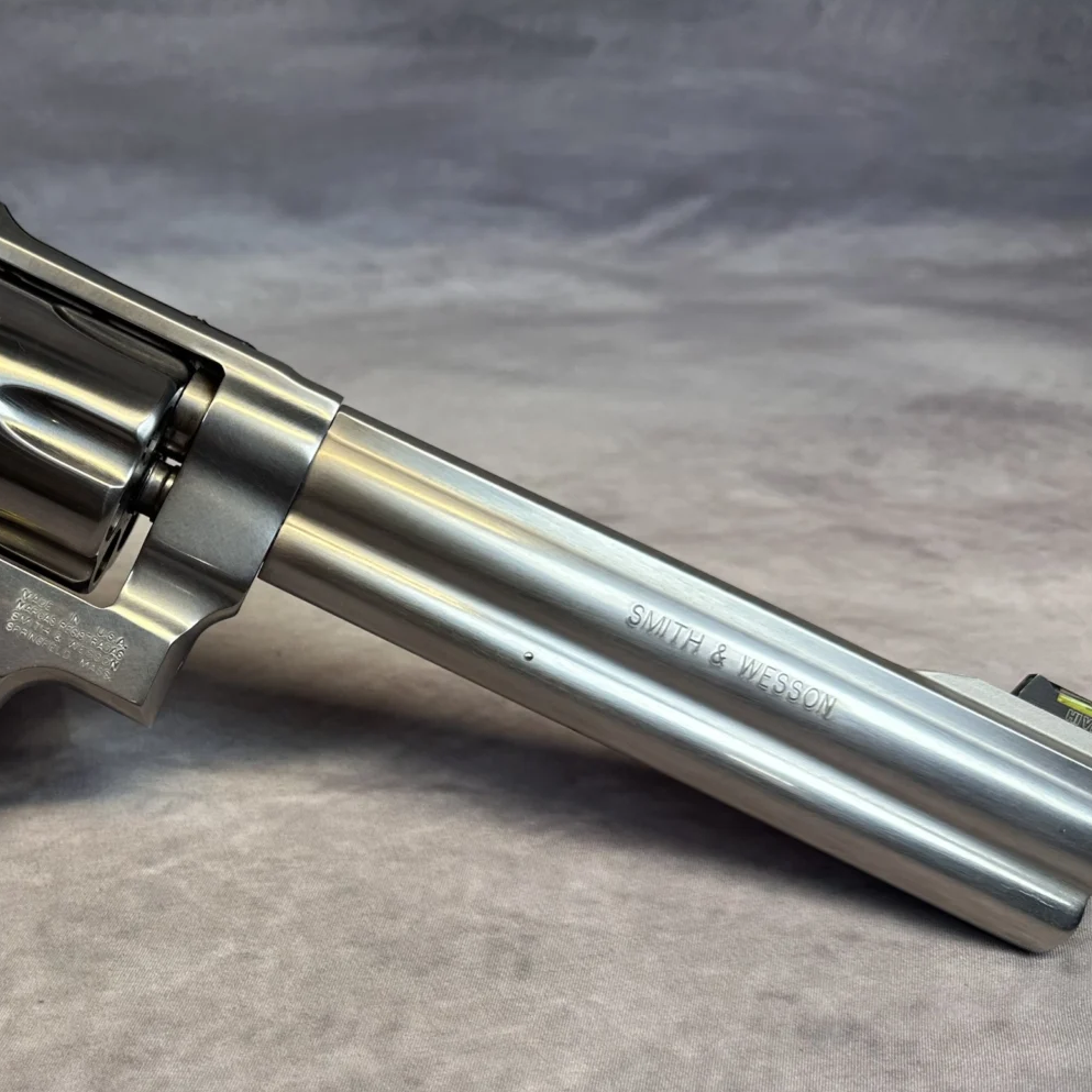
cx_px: 139
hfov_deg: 38.5
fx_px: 1463
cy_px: 615
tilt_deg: -32.8
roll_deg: +0.9
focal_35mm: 41
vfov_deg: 40.9
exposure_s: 1/284
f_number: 1.78
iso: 80
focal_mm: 6.86
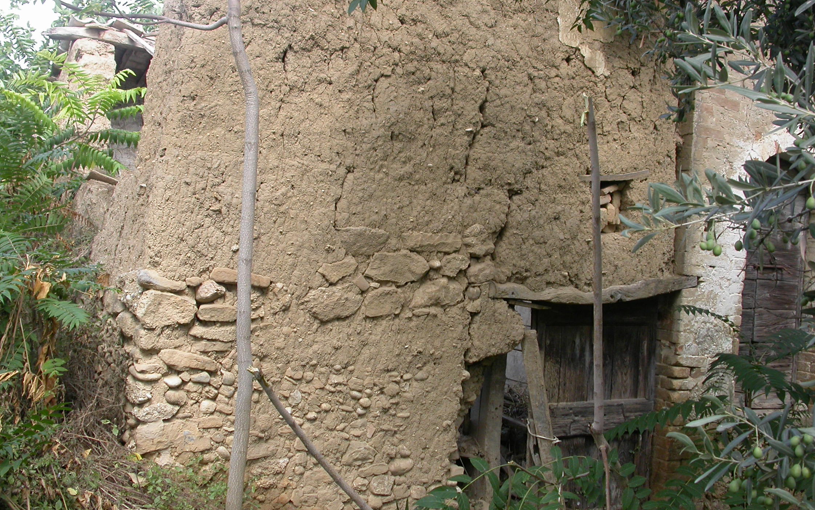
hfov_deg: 48.2
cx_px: 408
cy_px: 244
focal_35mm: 41
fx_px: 911
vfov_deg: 31.2
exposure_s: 1/128
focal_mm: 7.85
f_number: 4.2
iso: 100
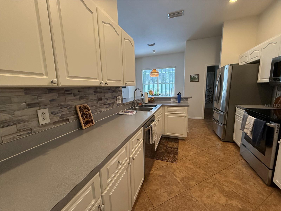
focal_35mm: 14
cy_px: 106
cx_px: 140
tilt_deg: -8.5
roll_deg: +1.6
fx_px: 114
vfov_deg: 85.7
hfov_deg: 102.1
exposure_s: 1/120
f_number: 2.2
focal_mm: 2.22
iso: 320
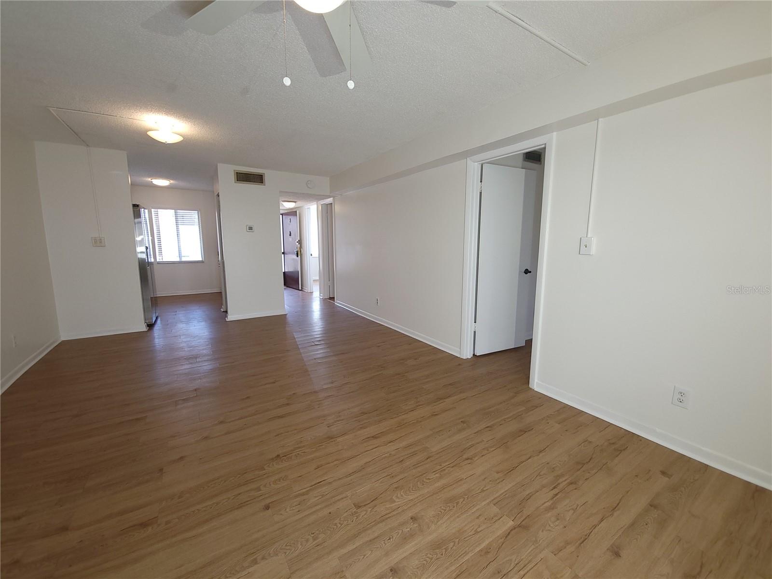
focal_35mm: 13
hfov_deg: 106.2
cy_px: 290
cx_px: 386
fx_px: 290
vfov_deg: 89.9
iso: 64
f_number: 2.2
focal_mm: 2.2
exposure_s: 1/40
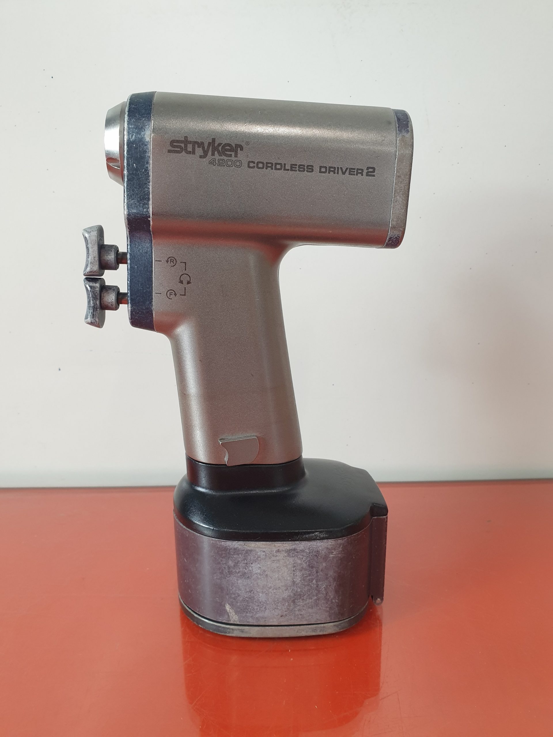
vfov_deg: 67.3
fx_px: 554
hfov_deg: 53.1
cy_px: 368
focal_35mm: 26
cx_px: 276
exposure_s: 1/50
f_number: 2.4
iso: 200
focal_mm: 4.3
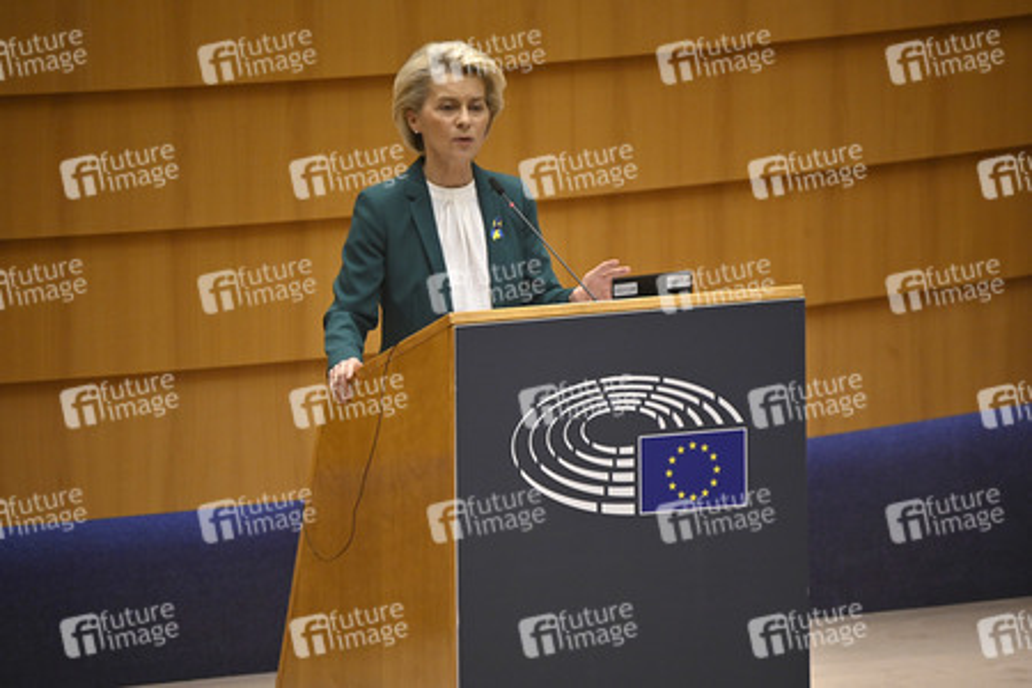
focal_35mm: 500
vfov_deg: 2.7
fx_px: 14332
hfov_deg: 4.1
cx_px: 516
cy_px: 344
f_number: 6.3
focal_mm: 500
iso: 2000
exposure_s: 1/400
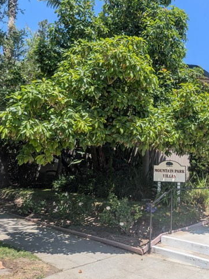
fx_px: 258
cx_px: 134
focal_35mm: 32
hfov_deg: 43.7
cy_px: 138
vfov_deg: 56.8
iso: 29
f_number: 1.7
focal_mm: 4.53
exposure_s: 1/1325
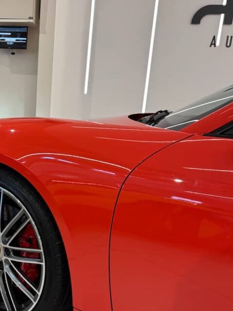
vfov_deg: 46.3
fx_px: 359
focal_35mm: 40
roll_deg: -3.7
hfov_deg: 34.7
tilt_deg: -16.5
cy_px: 197
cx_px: 42
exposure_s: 1/100
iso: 200
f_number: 1.78
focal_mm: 6.76
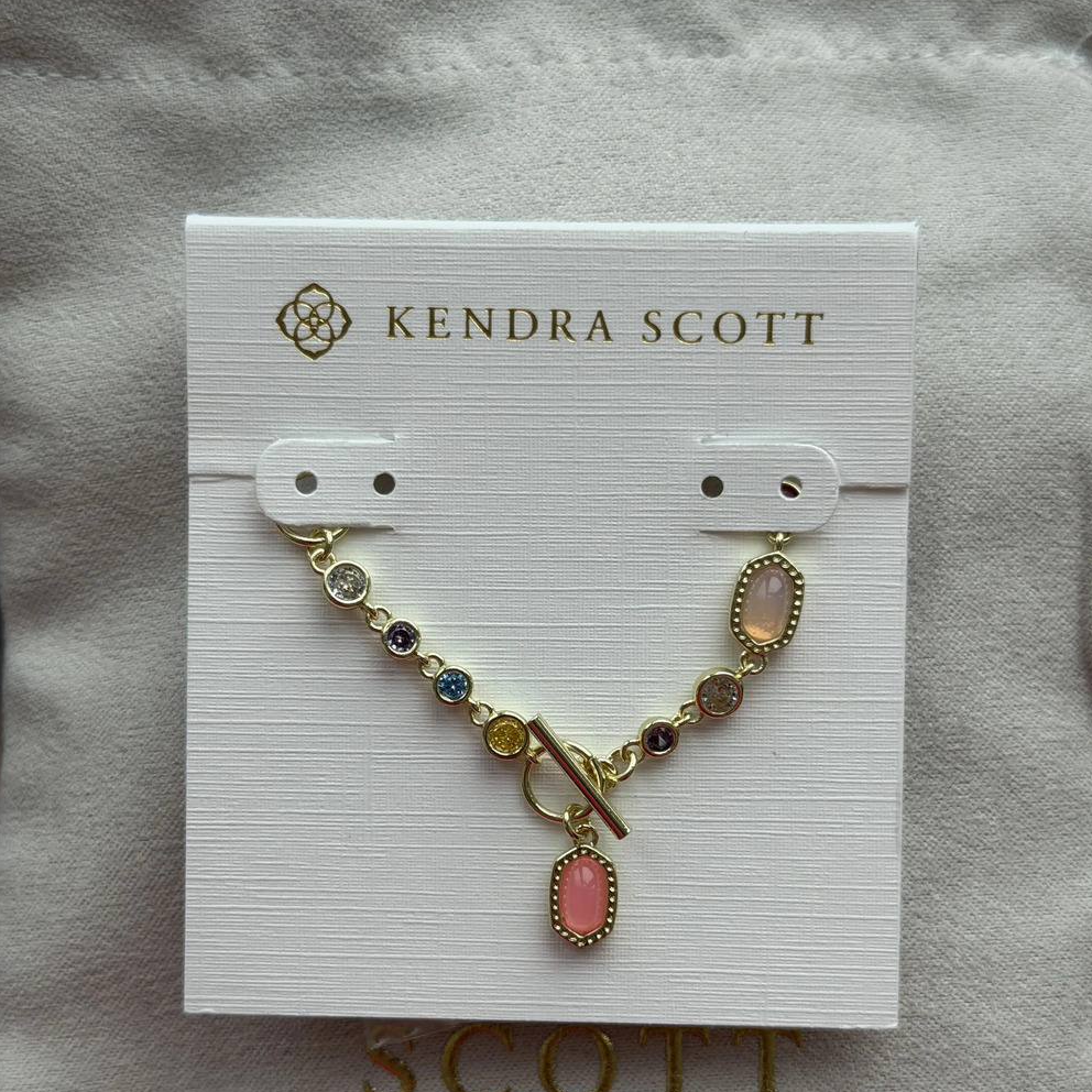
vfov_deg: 30.0
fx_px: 2034
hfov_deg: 30.0
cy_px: 634
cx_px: 546
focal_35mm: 57
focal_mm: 6.76
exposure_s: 1/538
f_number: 1.78
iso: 64
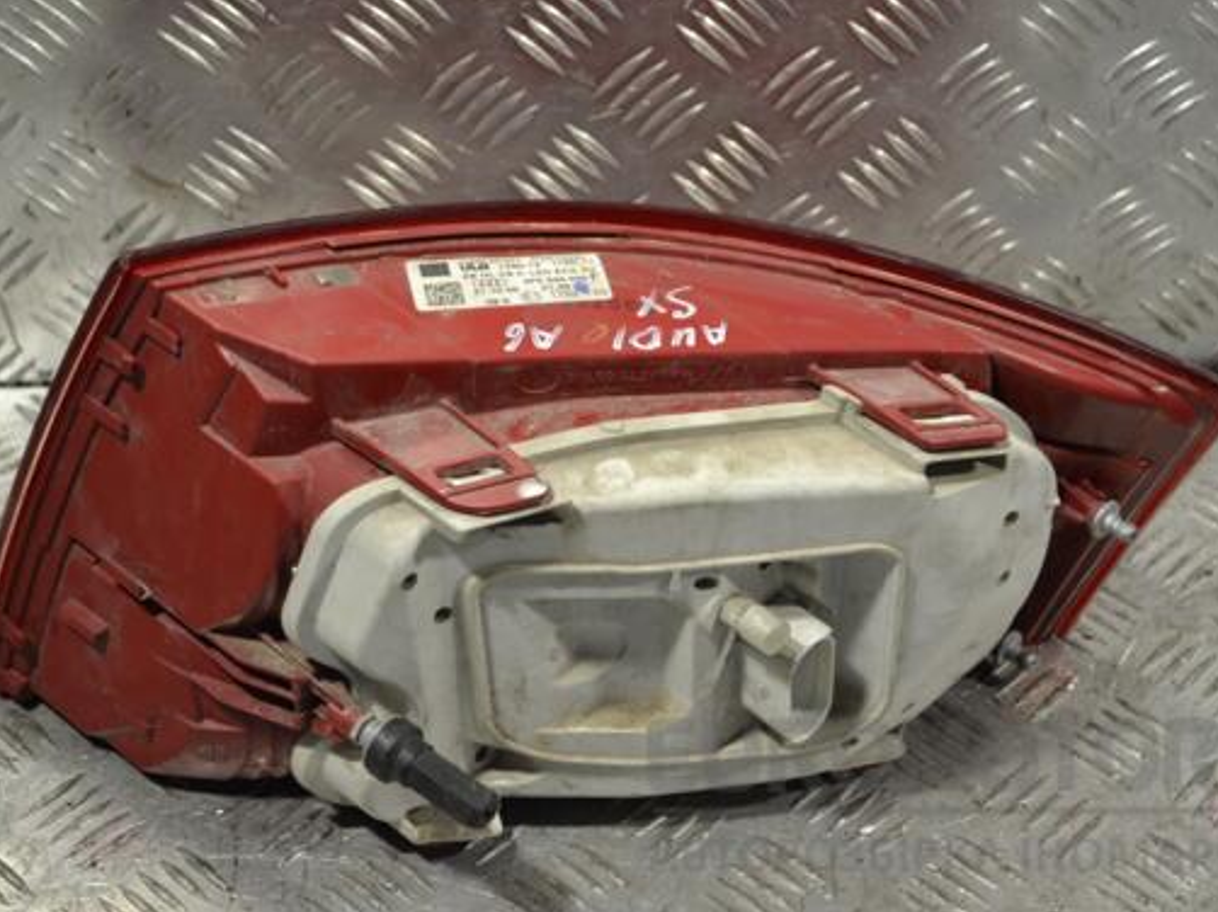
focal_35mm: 69
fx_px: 2427
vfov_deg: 21.3
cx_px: 602
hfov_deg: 28.2
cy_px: 432
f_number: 5.3
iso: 400
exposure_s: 1/80
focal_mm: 40
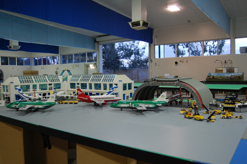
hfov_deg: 62.0
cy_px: 82
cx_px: 124
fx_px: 206
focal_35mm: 30
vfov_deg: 43.5
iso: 800
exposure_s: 1/40
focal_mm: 20
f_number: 3.8
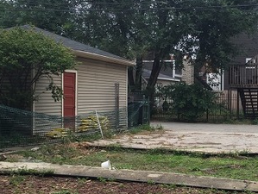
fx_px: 463
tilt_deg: -1.3
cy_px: 108
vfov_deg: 23.7
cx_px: 189
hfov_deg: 30.7
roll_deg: -1.8
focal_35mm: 62
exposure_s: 1/199
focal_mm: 4.15
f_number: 2.2
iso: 32
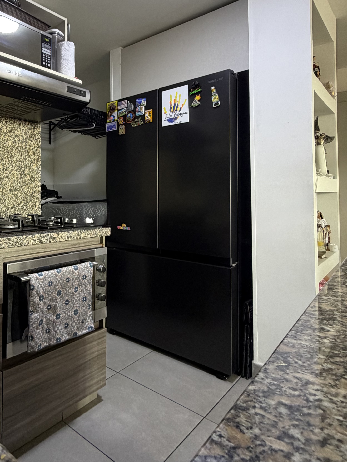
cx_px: 67
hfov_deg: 52.9
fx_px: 321
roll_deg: -0.5
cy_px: 191
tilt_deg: +2.1
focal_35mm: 24
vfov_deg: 71.0
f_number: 2.2
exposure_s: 1/60
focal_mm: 2.22
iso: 250
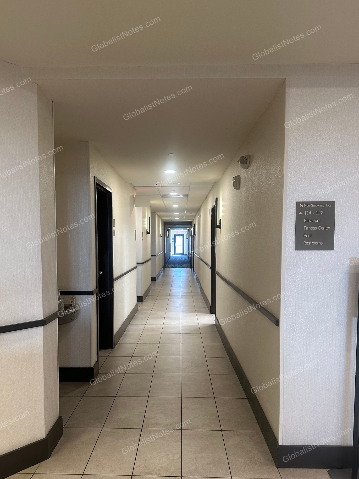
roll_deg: +0.1
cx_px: 165
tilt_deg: -3.6
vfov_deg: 63.3
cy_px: 267
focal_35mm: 28
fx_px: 387
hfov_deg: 49.7
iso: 160
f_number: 1.78
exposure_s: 1/60
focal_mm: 6.86
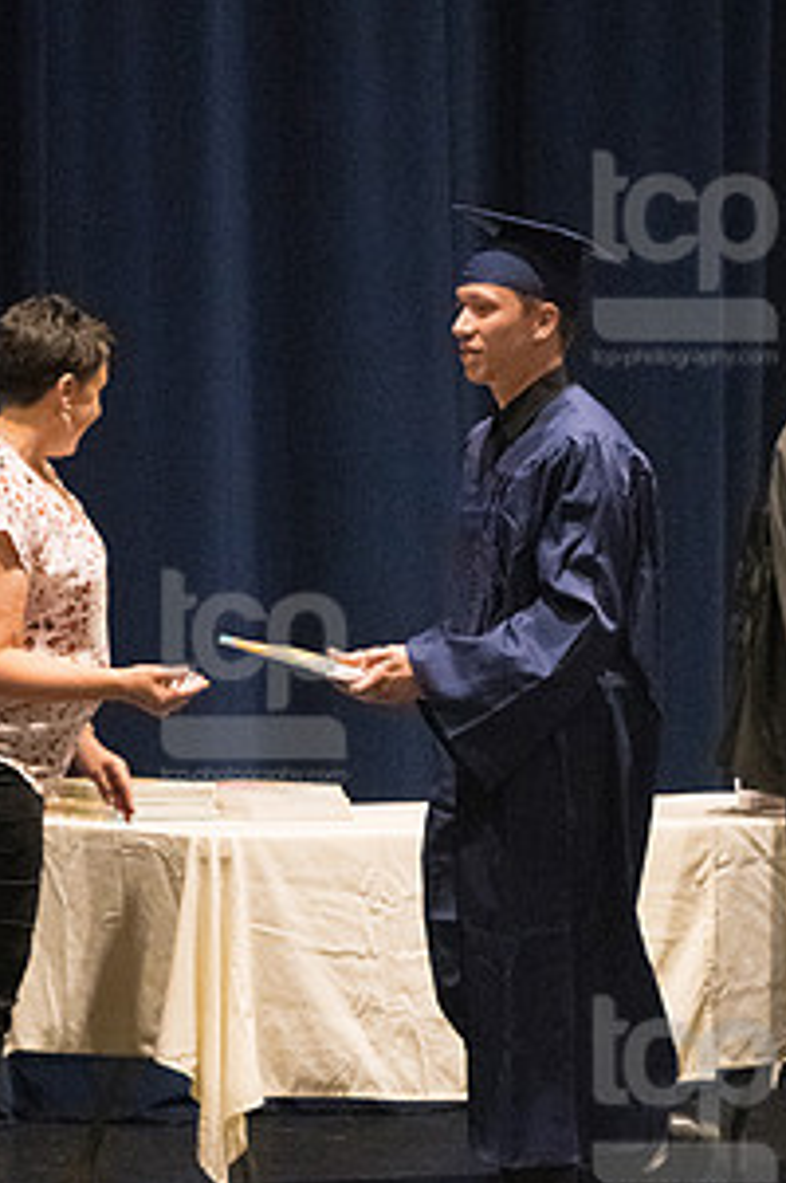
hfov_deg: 4.7
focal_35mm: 292
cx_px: 253
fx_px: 9584
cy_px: 676
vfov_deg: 7.1
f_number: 4.5
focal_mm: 130
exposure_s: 1/250
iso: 8000
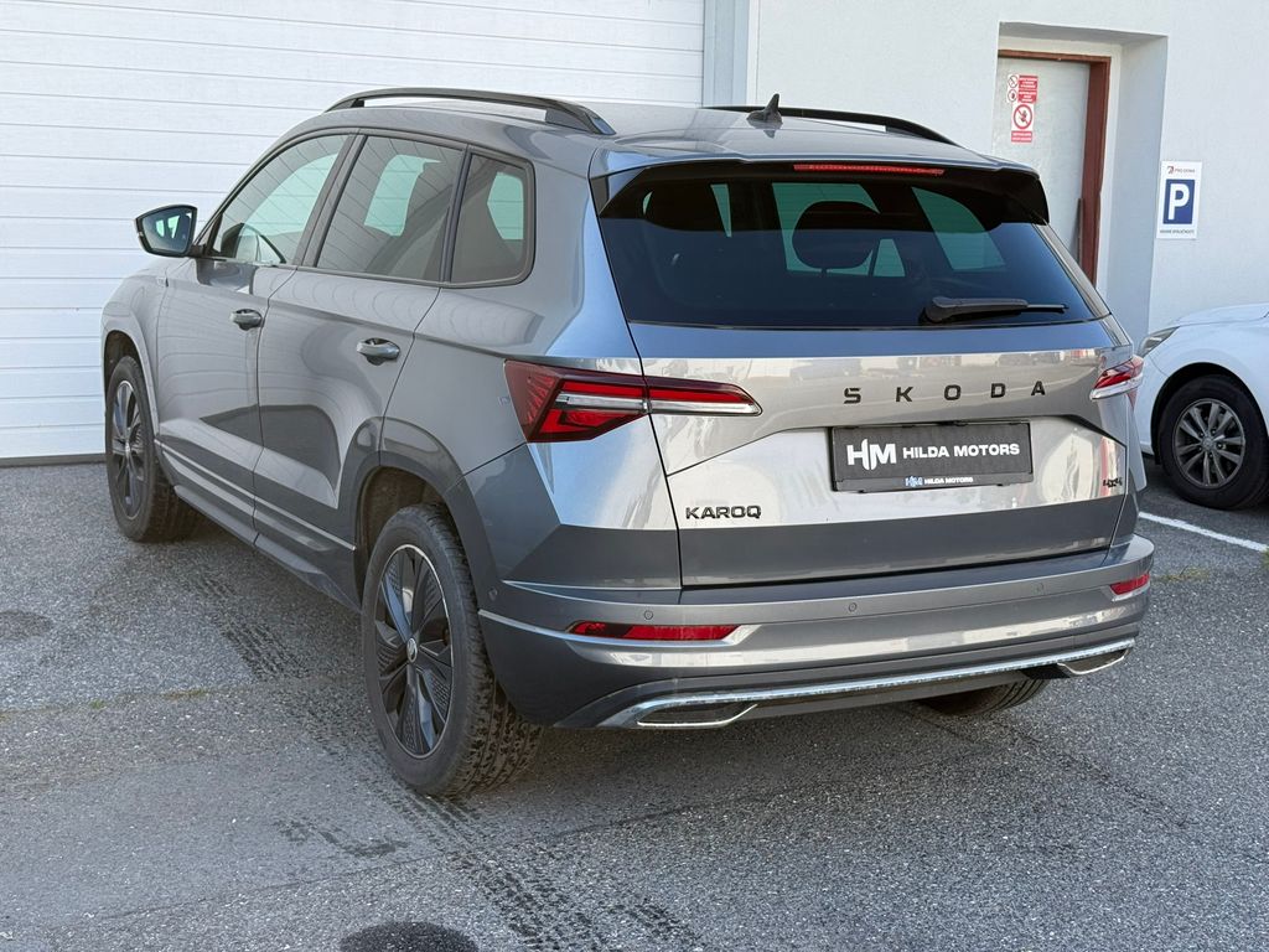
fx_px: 1760
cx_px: 634
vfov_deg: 30.3
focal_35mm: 48
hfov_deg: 39.7
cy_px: 476
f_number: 1.78
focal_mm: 6.76
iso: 64
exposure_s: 1/928
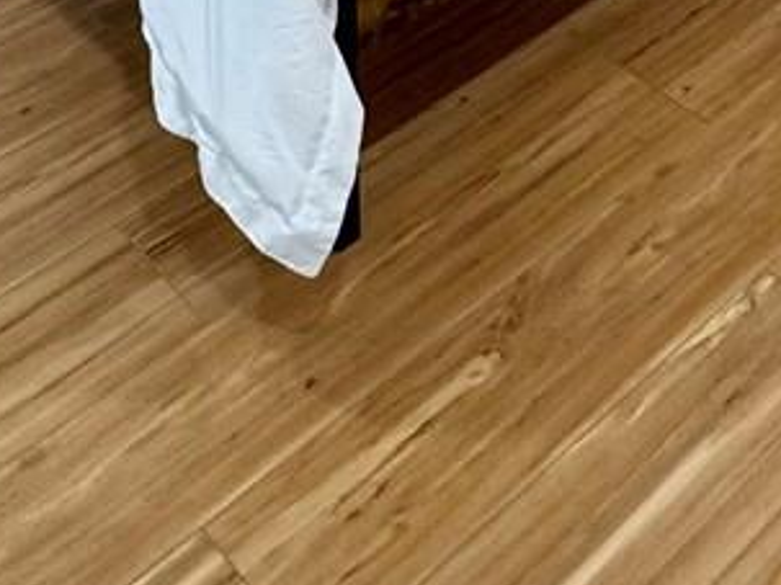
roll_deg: +0.1
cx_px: 624
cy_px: -714
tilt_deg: -13.4
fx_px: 1669
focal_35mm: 74
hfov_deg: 25.9
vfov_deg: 14.7
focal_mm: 2.22
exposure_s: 1/60
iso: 200
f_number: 2.2
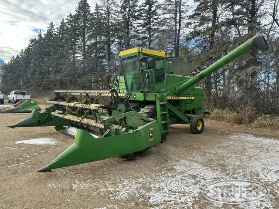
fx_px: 193
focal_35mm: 24
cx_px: 140
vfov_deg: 56.8
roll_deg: -1.4
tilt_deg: -0.7
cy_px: 104
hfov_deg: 71.6
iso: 80
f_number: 1.78
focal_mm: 6.86
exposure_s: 1/564
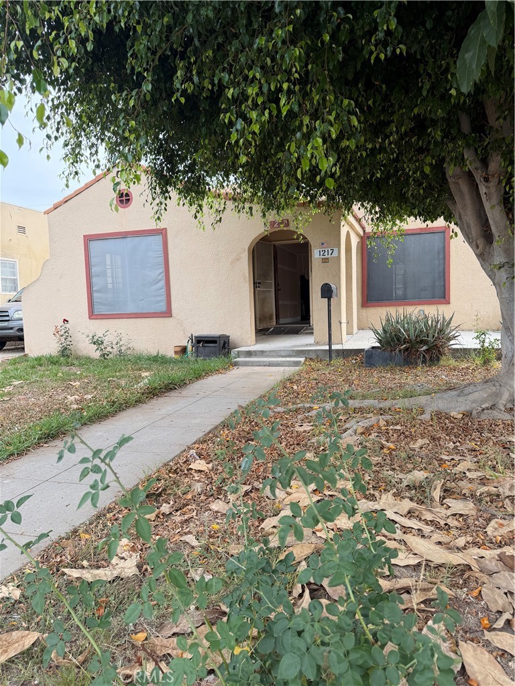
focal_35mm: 24
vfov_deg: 71.6
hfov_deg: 56.8
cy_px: 343
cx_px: 258
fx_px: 476
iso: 80
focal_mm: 6.76
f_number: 1.78
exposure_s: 1/665
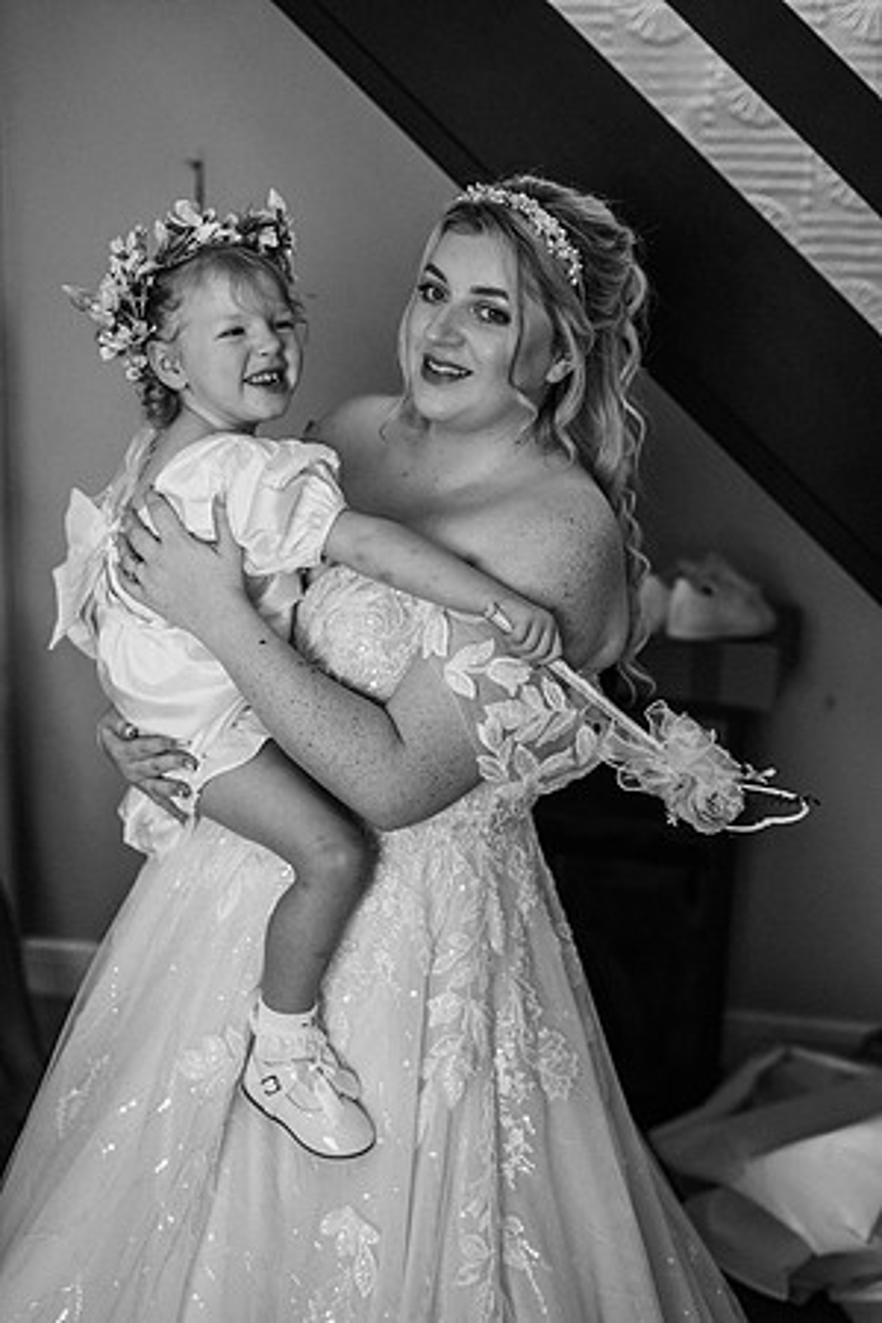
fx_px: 1837
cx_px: 441
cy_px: 662
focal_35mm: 50
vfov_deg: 39.6
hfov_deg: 27.0
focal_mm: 50
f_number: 2.2
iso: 1250
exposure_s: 1/200
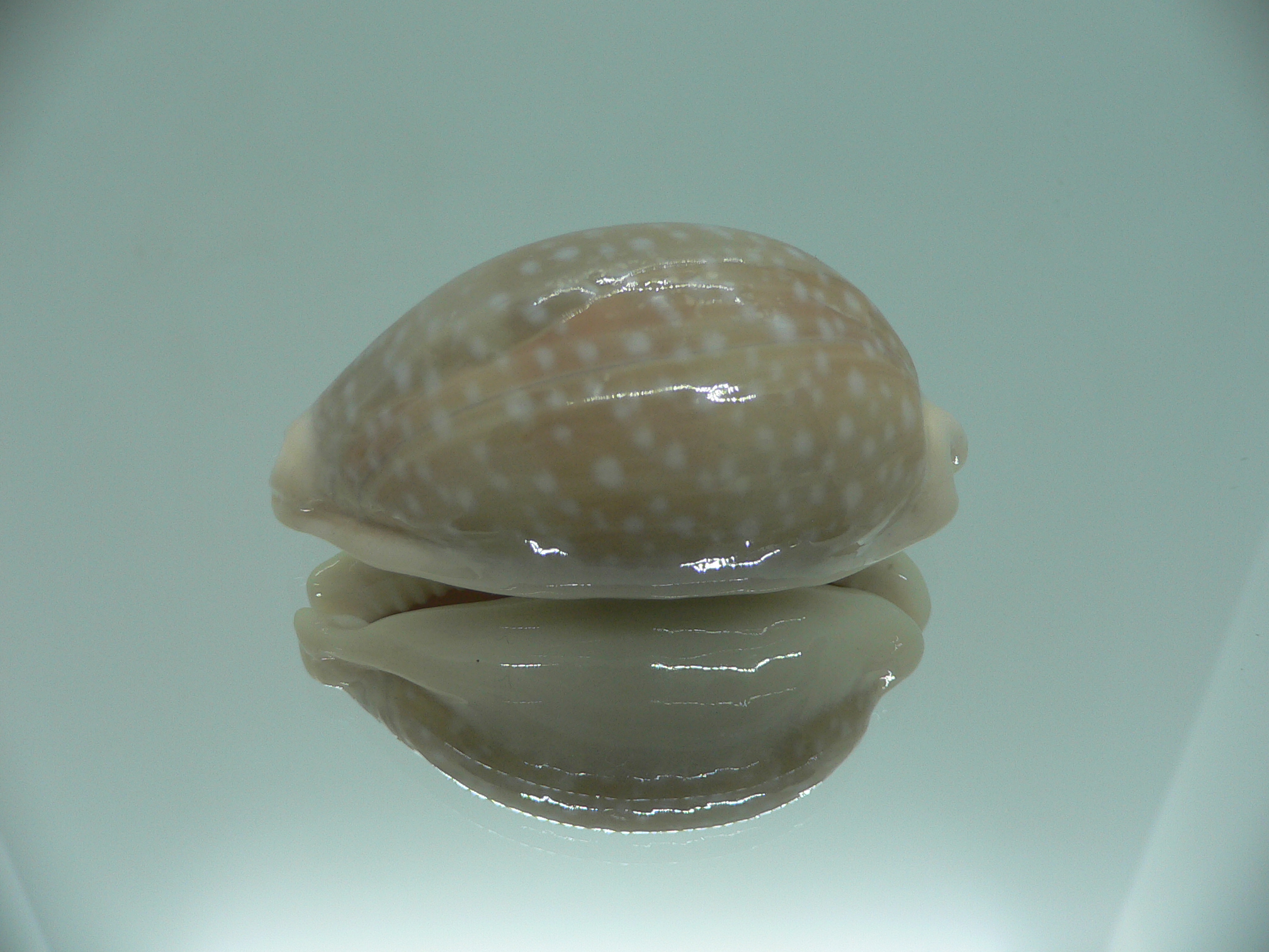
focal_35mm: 35
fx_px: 1283
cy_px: 476
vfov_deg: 40.7
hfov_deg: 52.6
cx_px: 634
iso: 80
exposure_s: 1/60
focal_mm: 4.6
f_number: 2.8
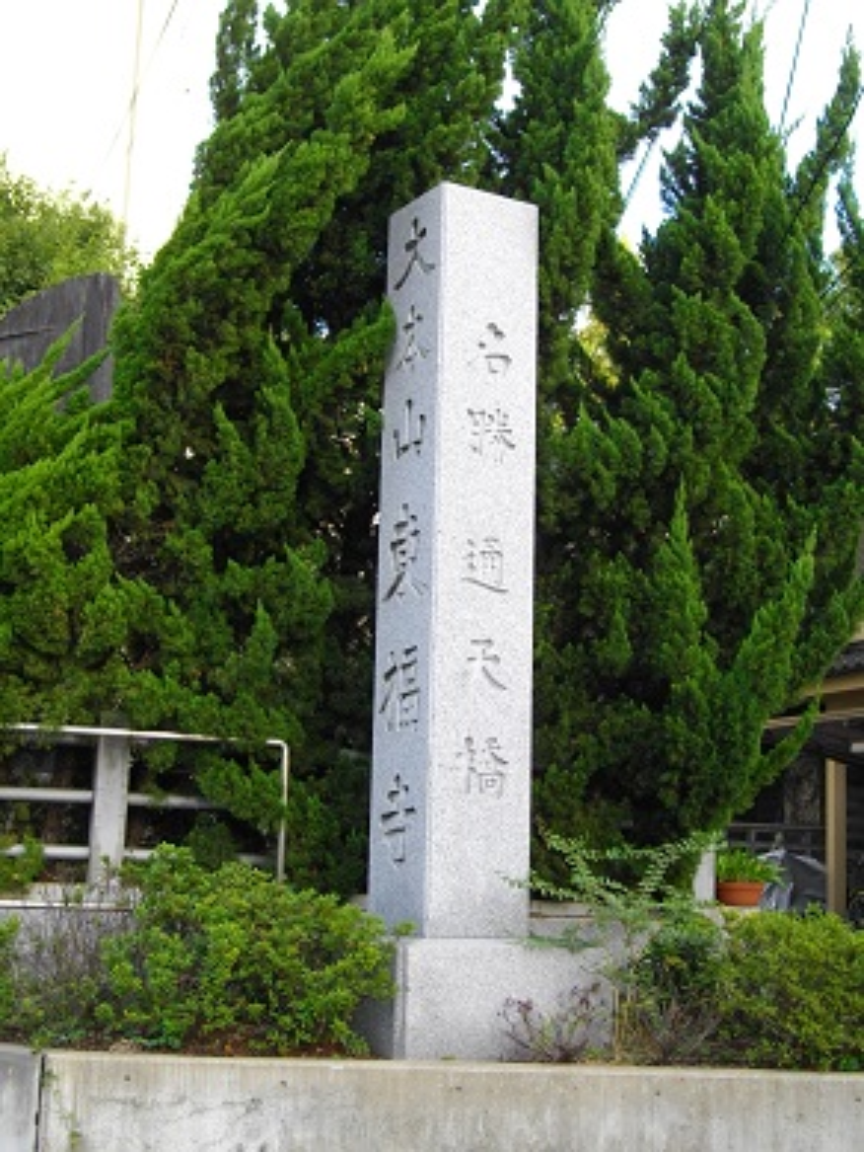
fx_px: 1663
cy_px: 576
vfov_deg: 38.2
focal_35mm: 50
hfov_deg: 29.1
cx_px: 432
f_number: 3.6
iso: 175
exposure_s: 1/160
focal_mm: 8.8
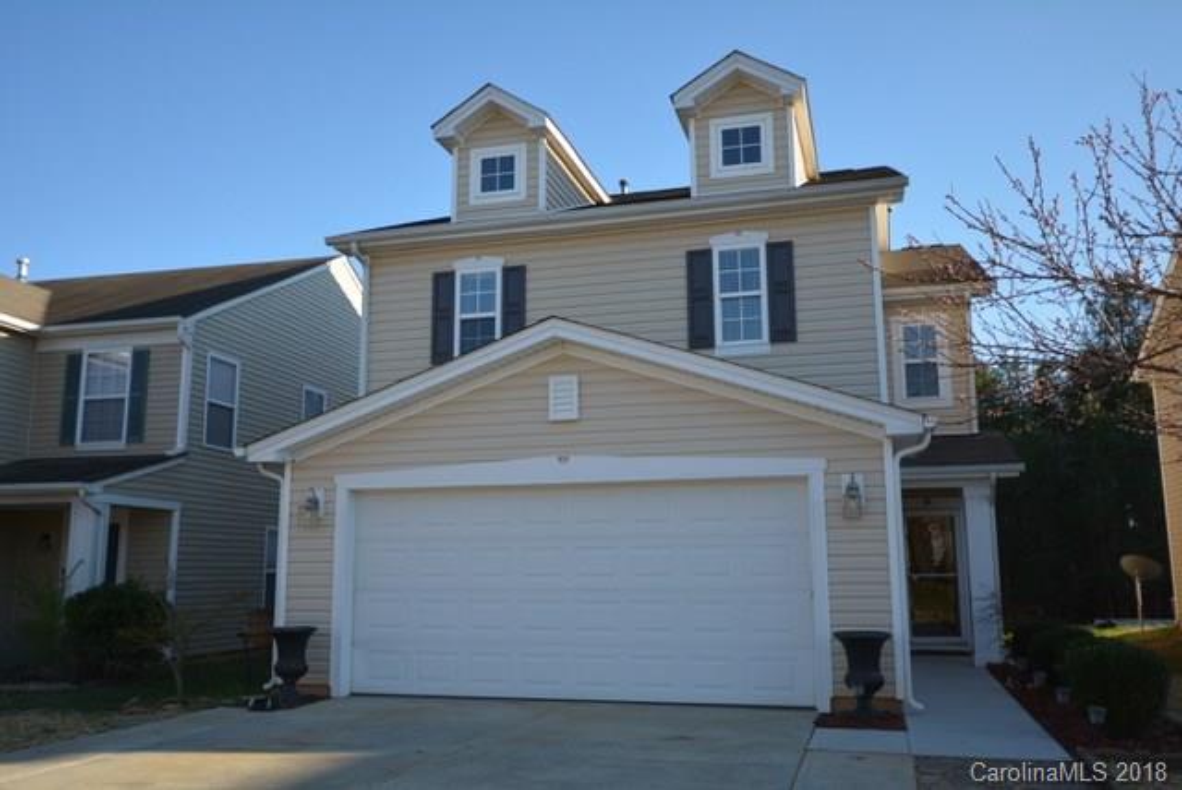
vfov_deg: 43.7
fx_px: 986
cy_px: 395
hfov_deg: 61.9
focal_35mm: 30
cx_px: 591
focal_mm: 20
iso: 200
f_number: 4.5
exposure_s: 1/640
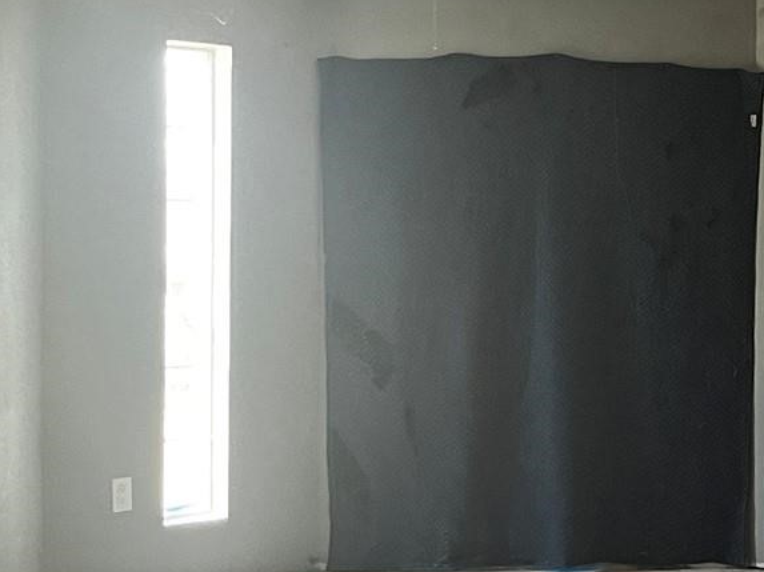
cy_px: 264
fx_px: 2051
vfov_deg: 15.9
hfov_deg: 19.8
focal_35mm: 93
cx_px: 915
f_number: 1.6
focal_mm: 5.1
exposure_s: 1/60
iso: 250
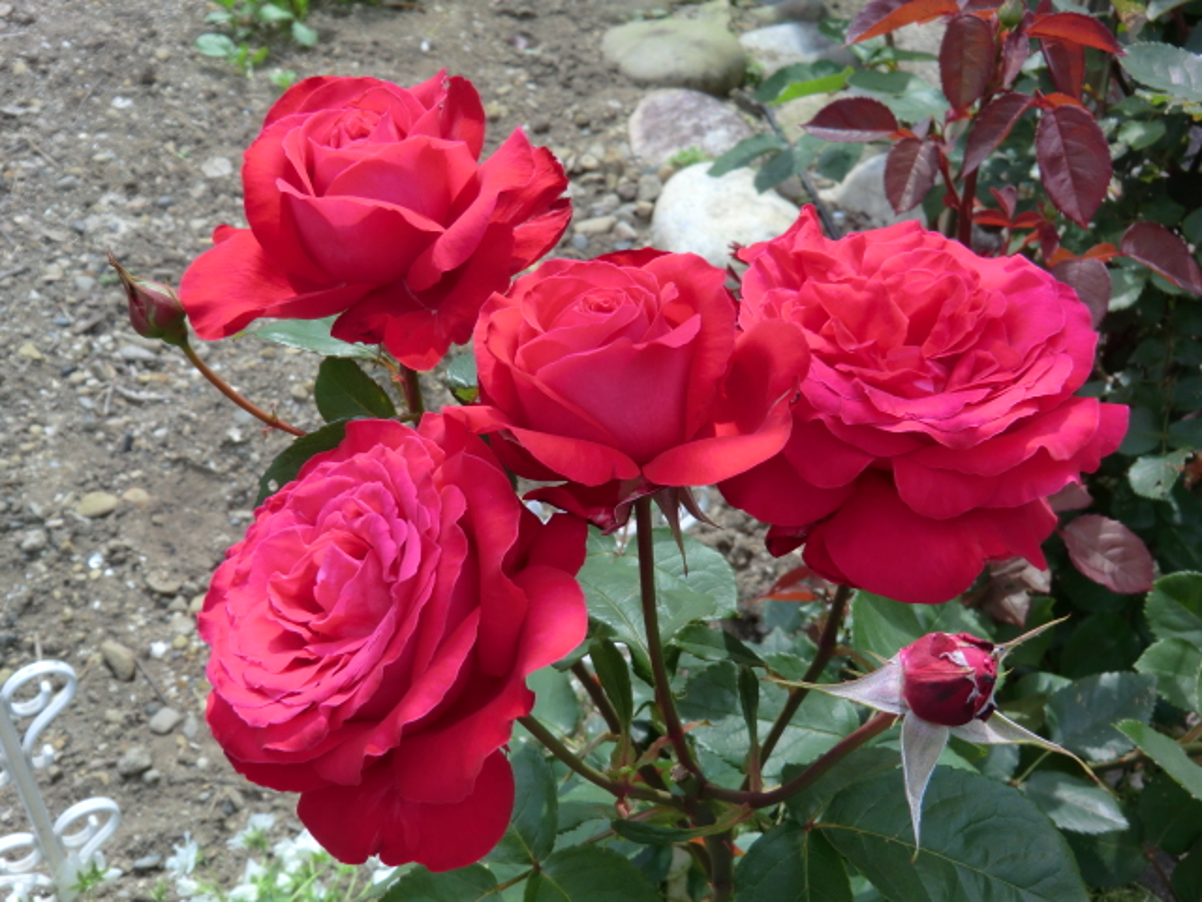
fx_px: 1389
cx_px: 601
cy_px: 451
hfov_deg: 46.8
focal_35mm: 40
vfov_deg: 36.0
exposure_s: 1/500
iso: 64
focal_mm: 7.1
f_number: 3.8
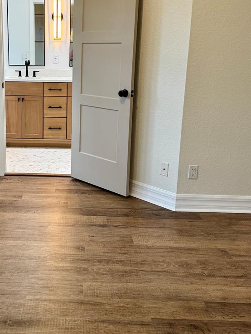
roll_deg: -0.8
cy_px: 127
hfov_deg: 36.0
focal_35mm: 39
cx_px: 63
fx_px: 377
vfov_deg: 47.4
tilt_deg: -11.6
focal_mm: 6.86
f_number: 1.78
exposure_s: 1/60
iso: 125
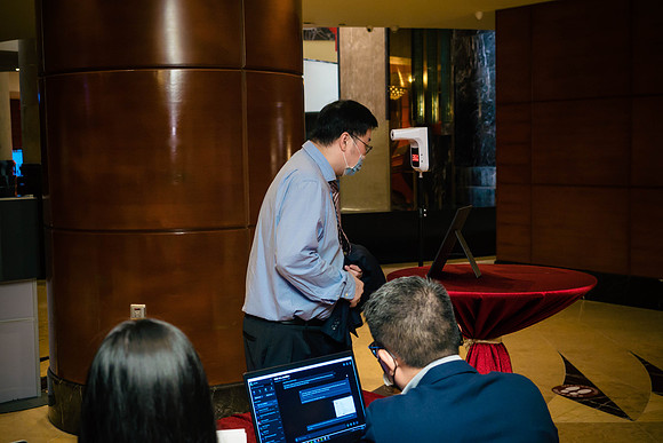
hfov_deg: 38.9
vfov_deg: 26.5
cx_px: 332
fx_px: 939
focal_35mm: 51
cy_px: 222
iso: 1600
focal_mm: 24
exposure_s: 1/80
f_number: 2.8
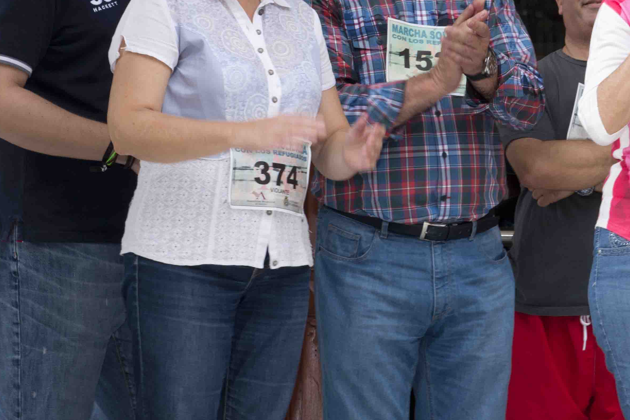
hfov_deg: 10.9
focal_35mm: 186
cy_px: 114
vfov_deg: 7.4
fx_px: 3256
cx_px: 740
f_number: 9
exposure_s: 1/100
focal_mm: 60
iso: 200
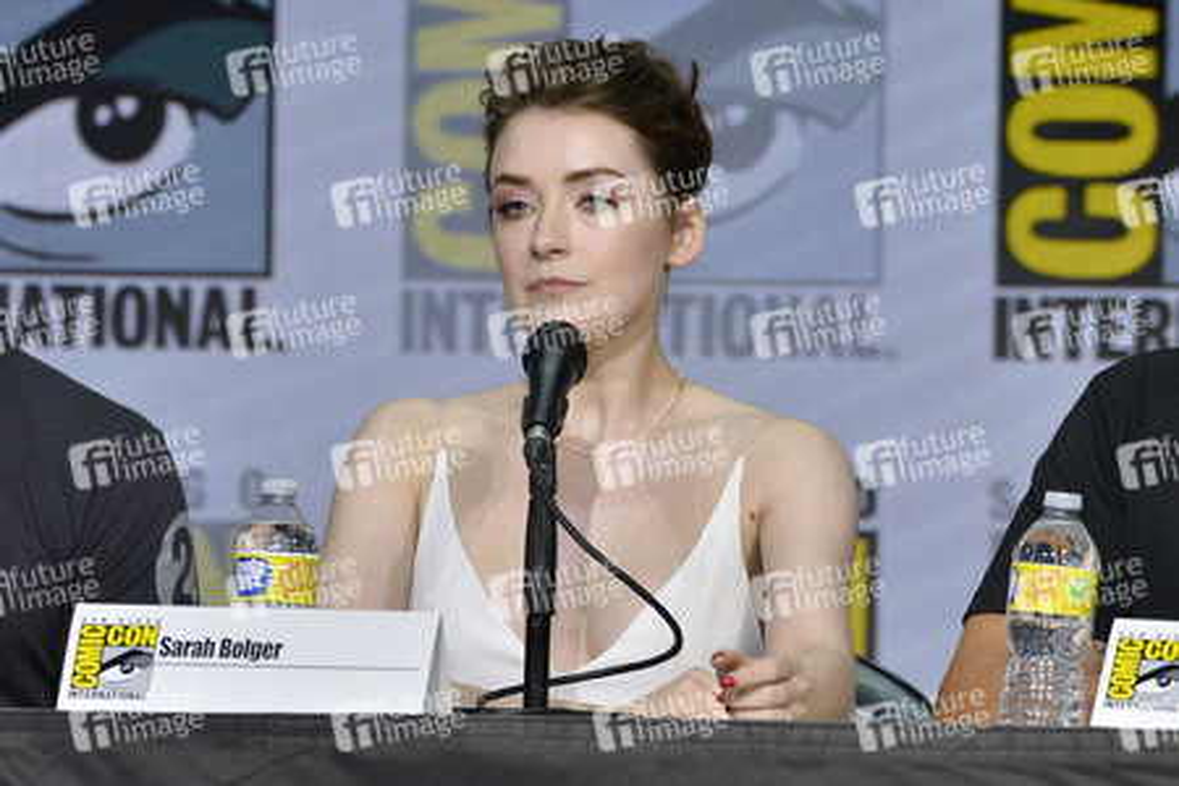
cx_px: 590
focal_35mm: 400
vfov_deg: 3.4
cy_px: 393
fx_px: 13099
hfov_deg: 5.2
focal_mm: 400
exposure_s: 1/250
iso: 1600
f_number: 6.3
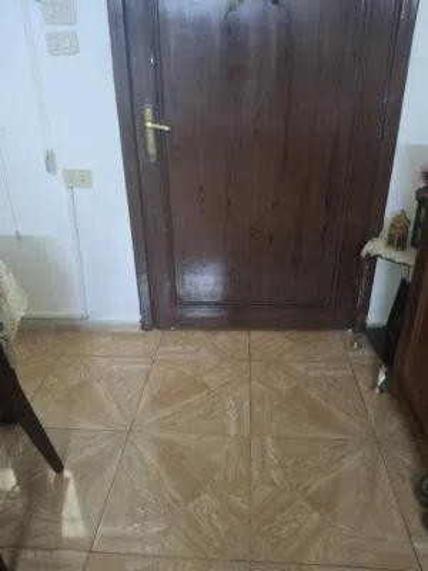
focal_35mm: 25
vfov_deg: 69.4
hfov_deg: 54.9
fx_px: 412
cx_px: 214
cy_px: 286
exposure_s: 1/33
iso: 250
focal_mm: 4.69
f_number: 1.8
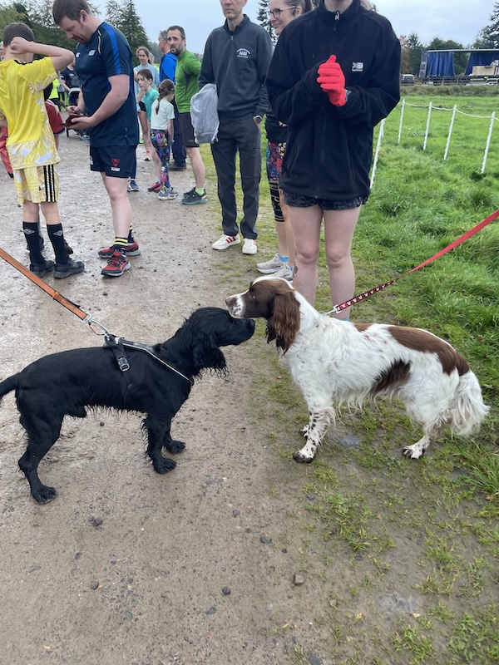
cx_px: 250
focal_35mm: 26
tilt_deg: -23.1
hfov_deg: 53.1
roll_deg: -1.0
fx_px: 500
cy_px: 332
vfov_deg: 67.3
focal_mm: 4.2
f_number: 1.6
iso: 32
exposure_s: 1/121
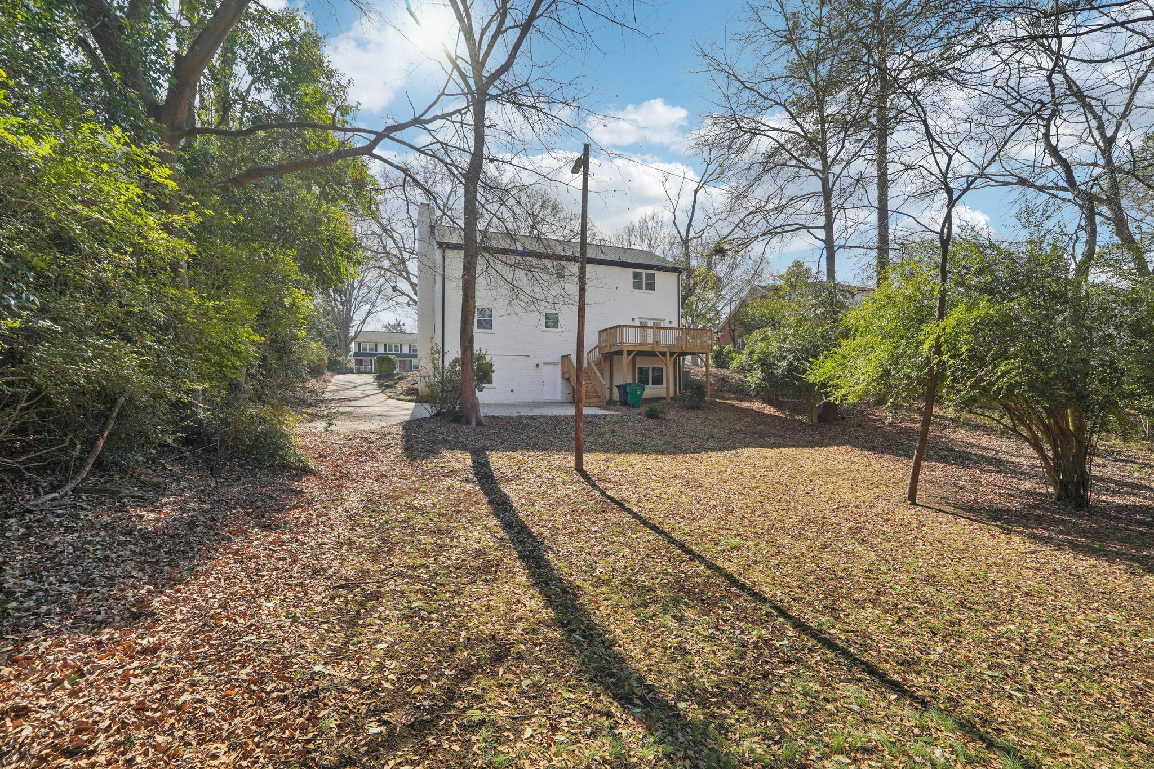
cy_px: 384
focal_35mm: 15
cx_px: 577
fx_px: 481
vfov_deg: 77.3
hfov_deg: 100.4
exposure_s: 1/90
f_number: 8
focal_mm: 10
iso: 100
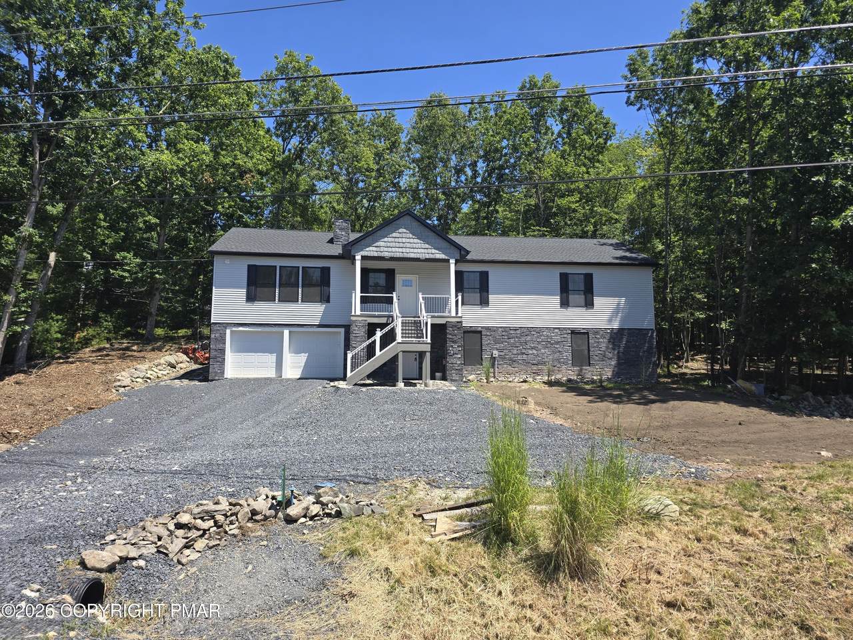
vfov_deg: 58.9
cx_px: 426
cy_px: 320
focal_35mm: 23
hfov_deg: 73.9
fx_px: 567
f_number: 1.7
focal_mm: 6.3
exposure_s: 1/479
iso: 12
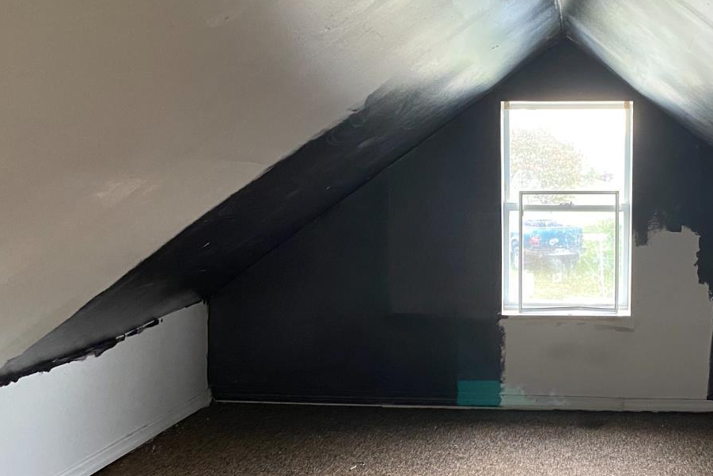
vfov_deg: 29.8
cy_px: 277
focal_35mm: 45
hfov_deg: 42.3
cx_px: 532
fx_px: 891
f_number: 1.8
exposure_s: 1/60
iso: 320
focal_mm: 4.25
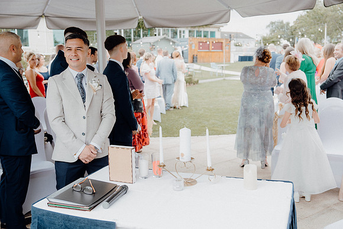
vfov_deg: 36.0
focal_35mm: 37
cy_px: 114
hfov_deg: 51.9
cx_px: 172
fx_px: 353
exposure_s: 1/200
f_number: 3.5
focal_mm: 37
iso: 125
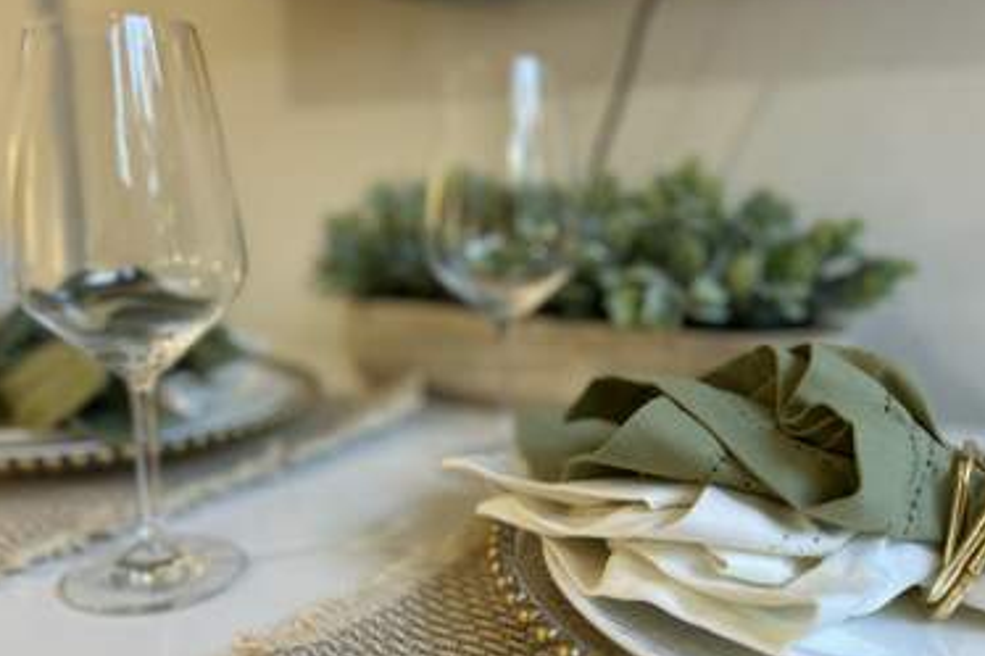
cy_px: 354
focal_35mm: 32
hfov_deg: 58.6
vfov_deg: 41.1
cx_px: 442
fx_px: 875
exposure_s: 1/60
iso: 250
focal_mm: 6.86
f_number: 1.78
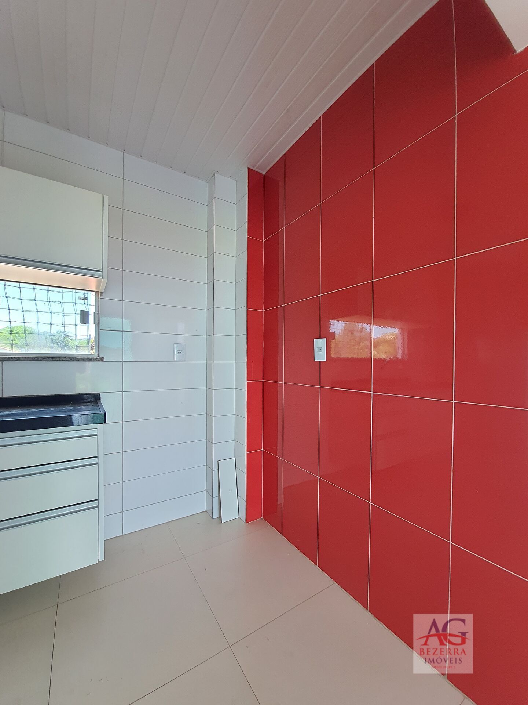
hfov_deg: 89.9
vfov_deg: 106.2
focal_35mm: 13
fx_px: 264
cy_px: 352
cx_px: 264
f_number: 2.2
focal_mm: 1.74
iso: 80
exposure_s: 1/60
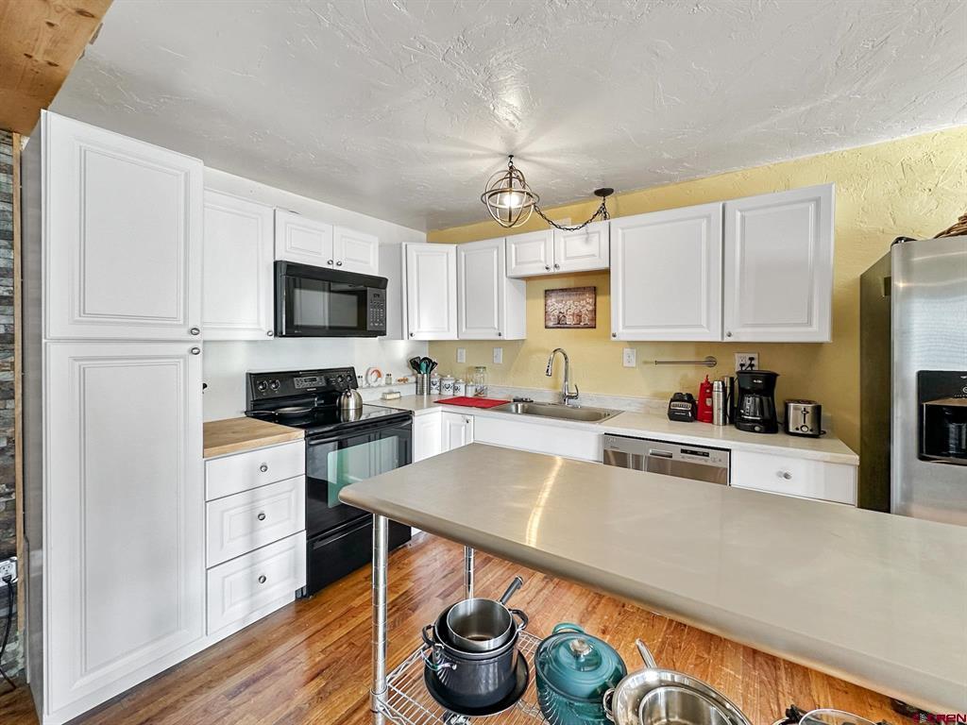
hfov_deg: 102.1
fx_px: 391
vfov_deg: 85.7
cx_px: 484
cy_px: 362
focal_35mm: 14
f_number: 2.2
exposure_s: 1/60
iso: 320
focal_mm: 2.22
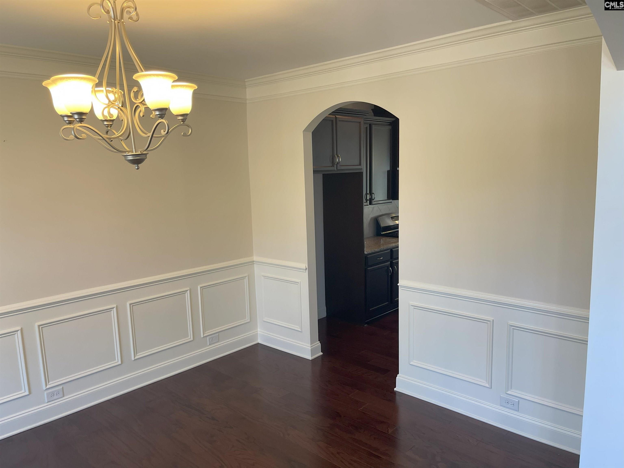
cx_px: 312
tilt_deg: -8.3
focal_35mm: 25
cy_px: 234
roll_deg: +1.5
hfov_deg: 69.4
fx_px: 451
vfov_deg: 54.9
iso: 125
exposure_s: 1/120
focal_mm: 5.1
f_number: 1.6
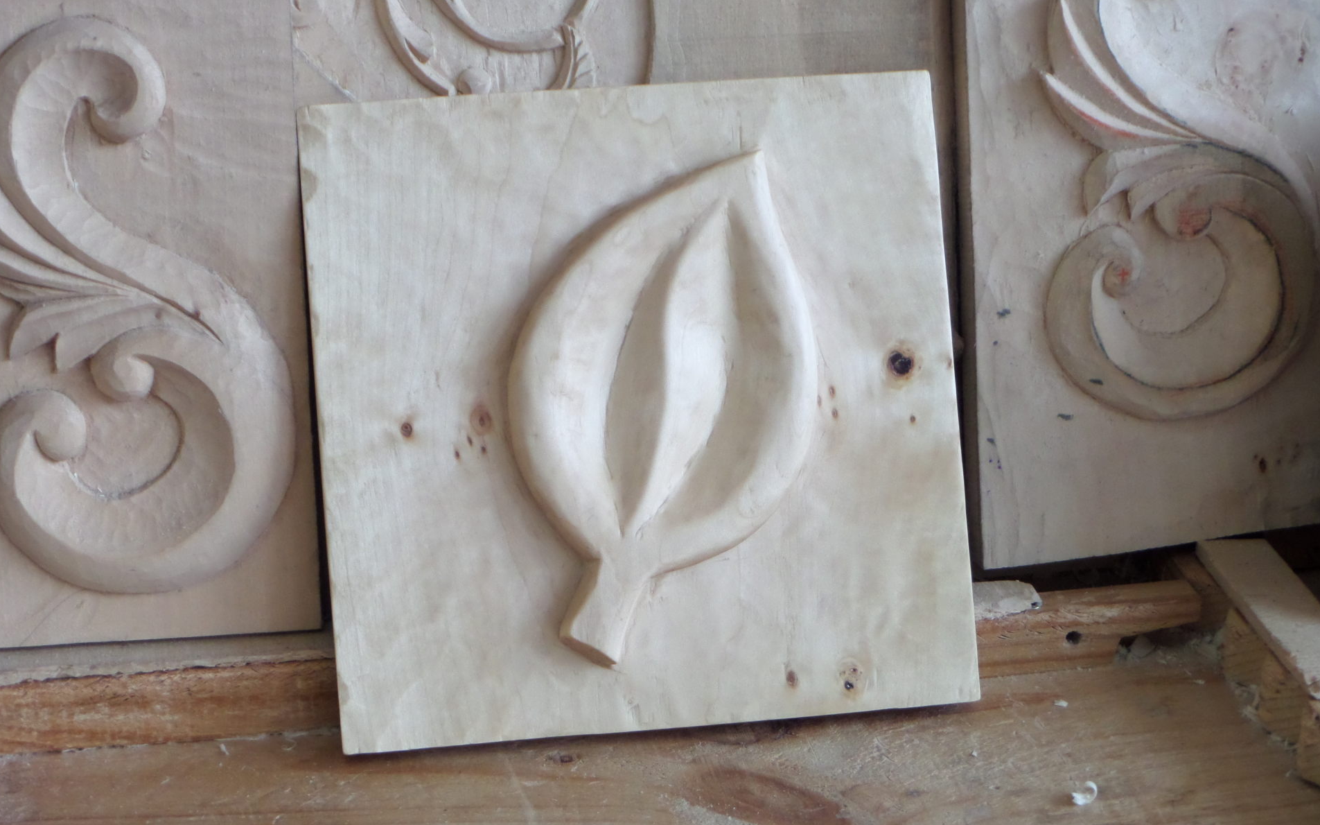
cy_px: 426
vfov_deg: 16.7
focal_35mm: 78
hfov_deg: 26.5
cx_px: 658
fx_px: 2806
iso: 320
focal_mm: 11.9
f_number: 4.2
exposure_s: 1/45
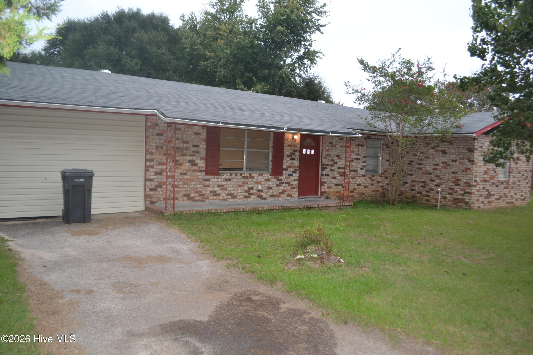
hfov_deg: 67.4
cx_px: 266
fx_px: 400
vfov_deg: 47.9
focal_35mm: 27
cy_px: 178
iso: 400
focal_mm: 18
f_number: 4
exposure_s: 1/100
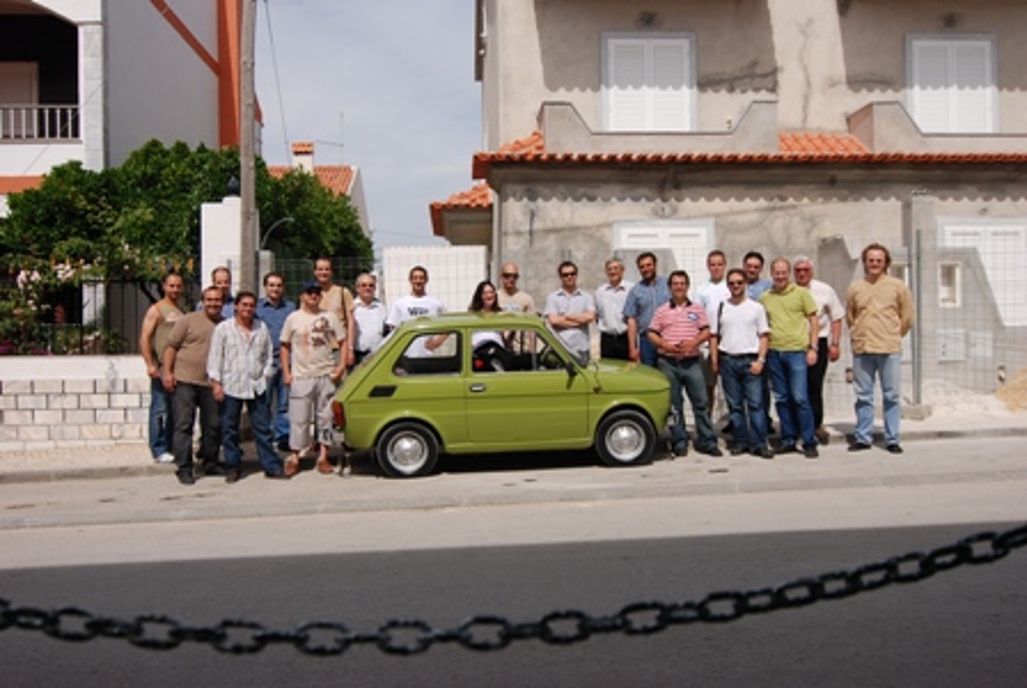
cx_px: 514
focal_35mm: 36
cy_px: 344
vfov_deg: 37.0
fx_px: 1028
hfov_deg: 53.1
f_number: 5.6
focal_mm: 24
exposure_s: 1/800
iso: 100
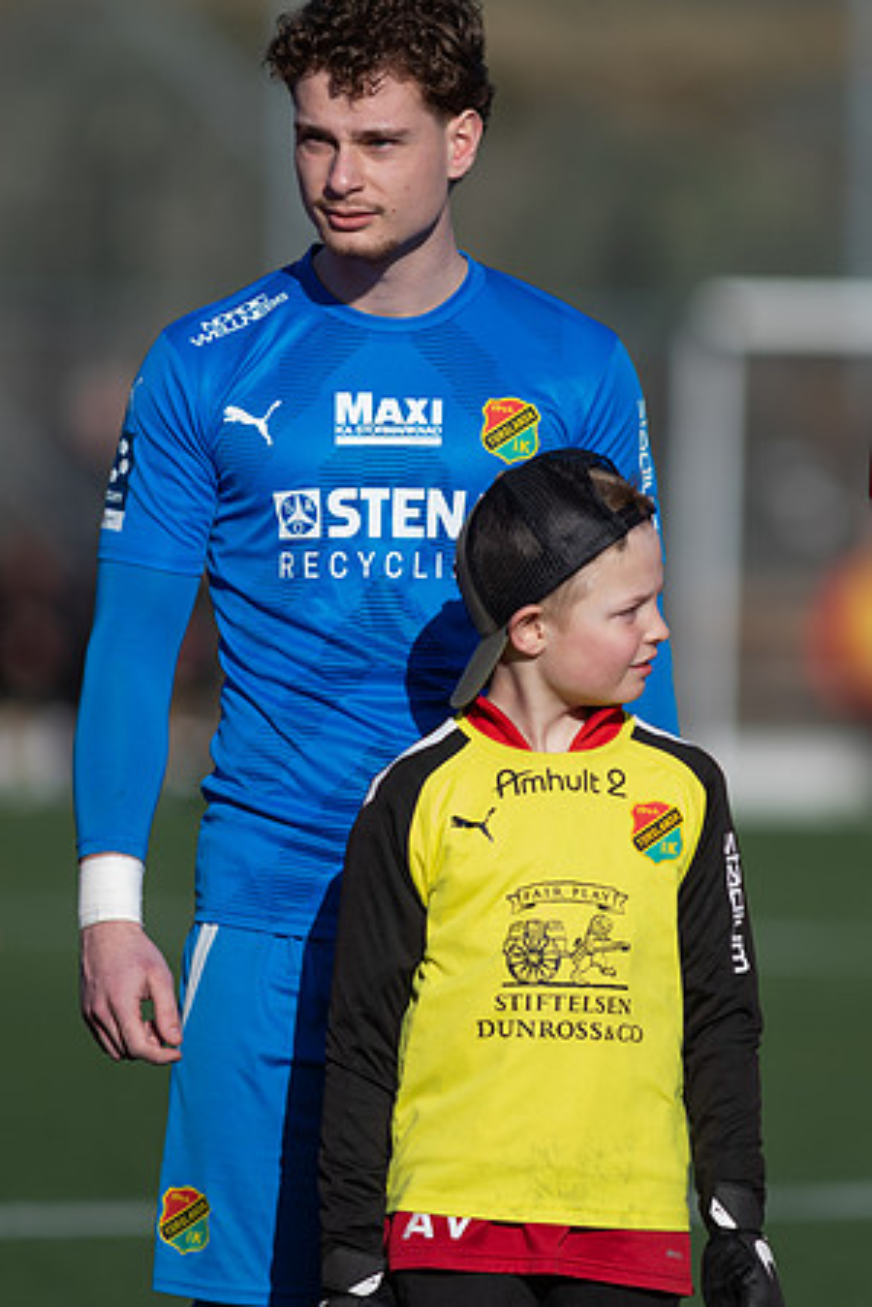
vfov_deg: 4.6
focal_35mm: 450
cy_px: 654
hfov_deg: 3.1
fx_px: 16349
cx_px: 436
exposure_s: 1/1250
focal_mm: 300
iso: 100
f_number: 3.2
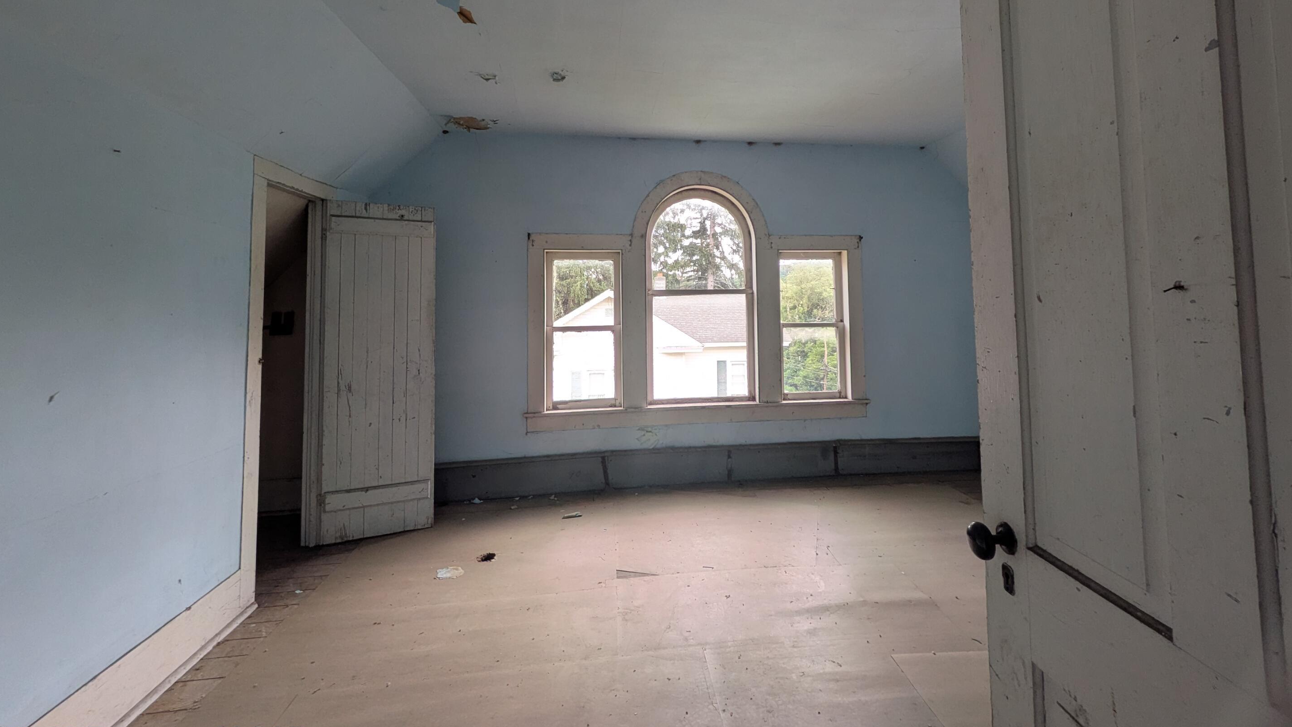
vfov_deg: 66.2
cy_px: 277
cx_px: 668
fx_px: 548
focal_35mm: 16
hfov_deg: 99.3
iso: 74
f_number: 2.2
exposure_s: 1/120
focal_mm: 1.83
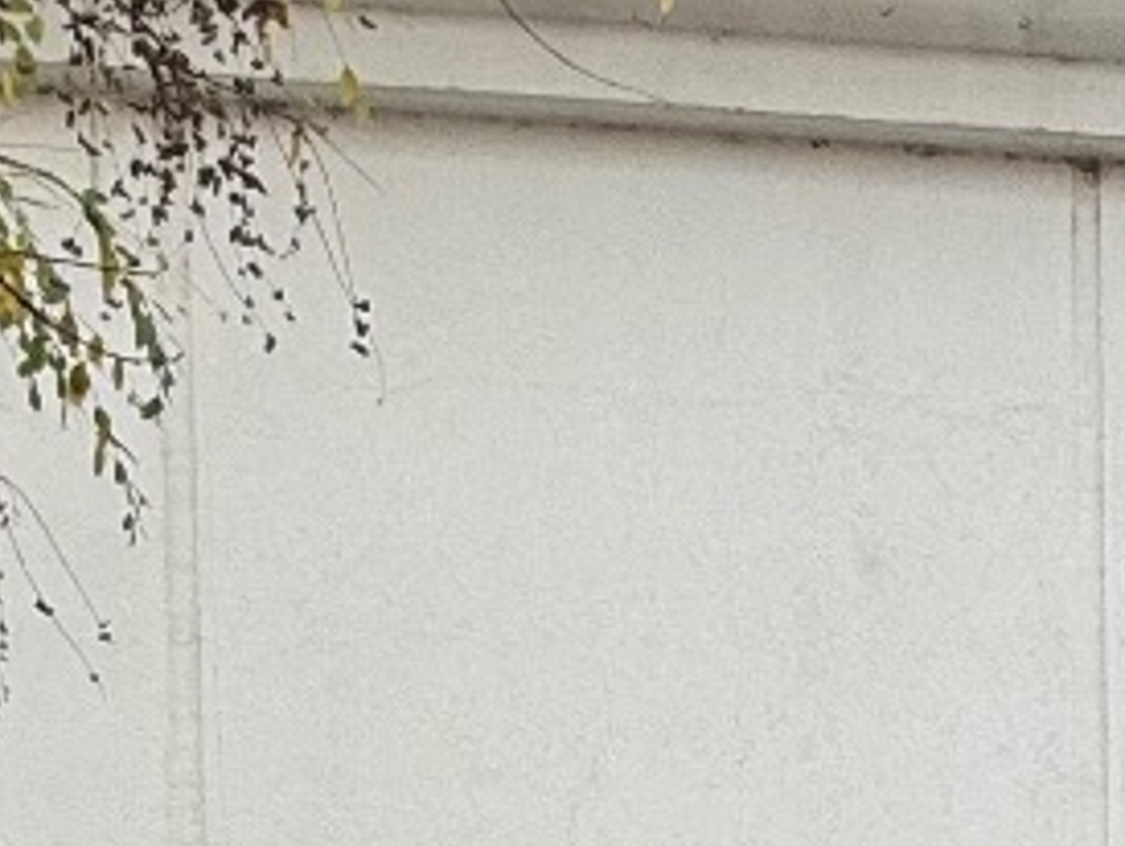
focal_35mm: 98
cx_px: 1330
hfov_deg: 19.0
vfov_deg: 11.5
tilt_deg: -2.9
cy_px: 2222
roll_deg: +1.2
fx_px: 3188
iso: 50
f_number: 2.2
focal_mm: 2.22
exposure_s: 1/269
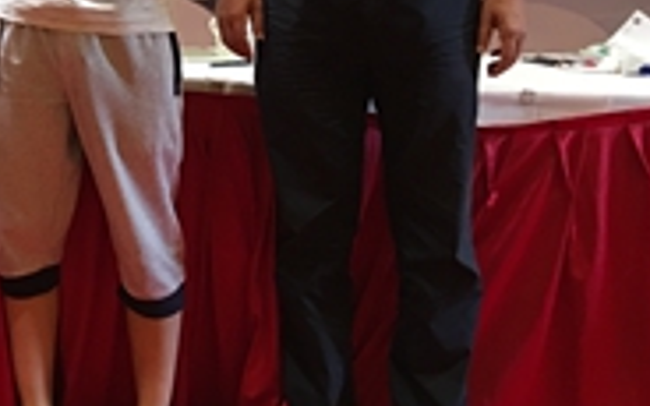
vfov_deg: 14.4
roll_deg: -0.3
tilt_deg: +2.5
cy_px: -117
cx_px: -155
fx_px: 1541
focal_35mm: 87
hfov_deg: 21.8
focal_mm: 4.15
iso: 80
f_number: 2.2
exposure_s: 1/17
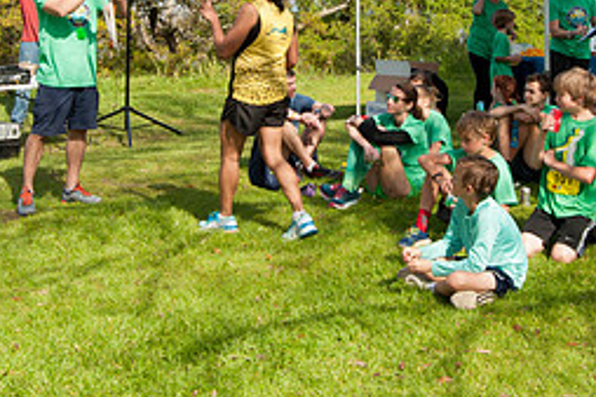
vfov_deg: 20.5
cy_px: 41
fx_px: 1075
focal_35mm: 65
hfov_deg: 30.9
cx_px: 336
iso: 250
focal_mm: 19
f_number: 9
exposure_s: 1/200
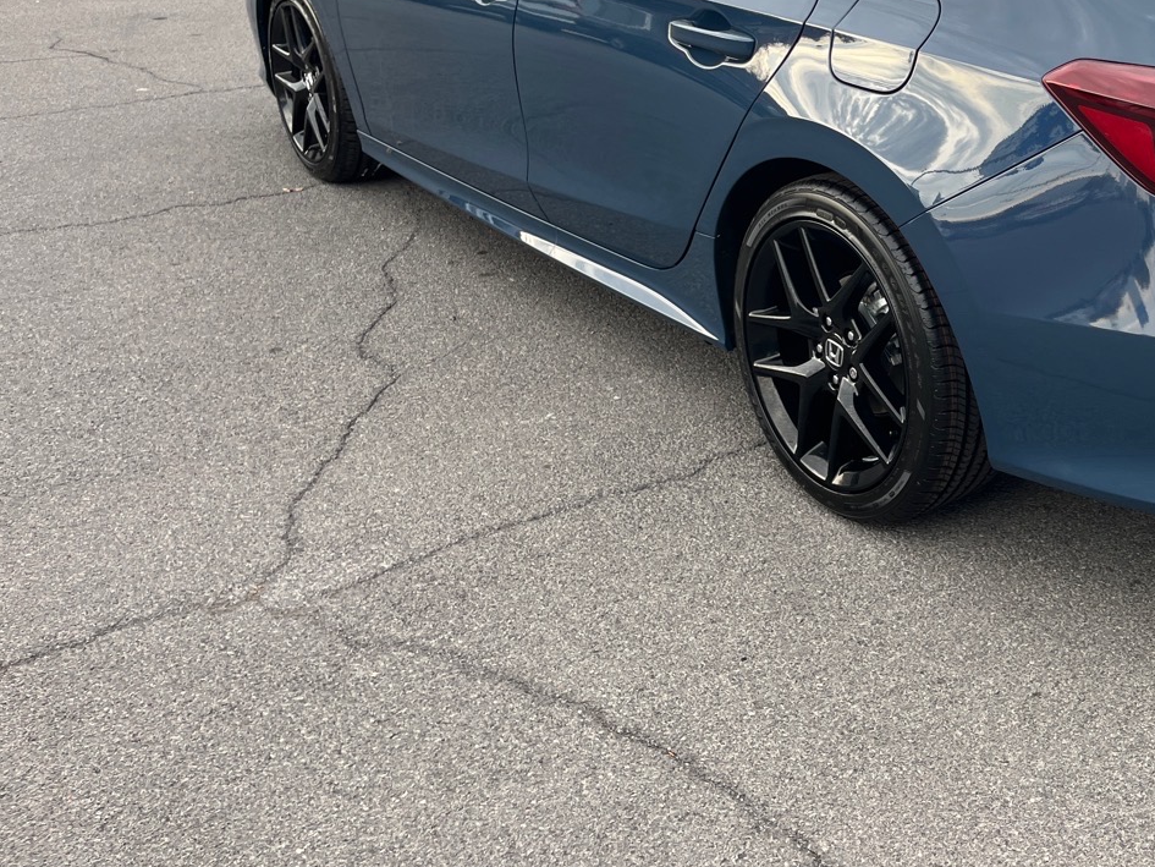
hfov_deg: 40.7
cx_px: 968
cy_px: 230
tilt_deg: -19.4
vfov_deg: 32.3
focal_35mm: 44
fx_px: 1468
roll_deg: -2.2
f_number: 1.6
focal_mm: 5.1
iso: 50
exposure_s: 1/522
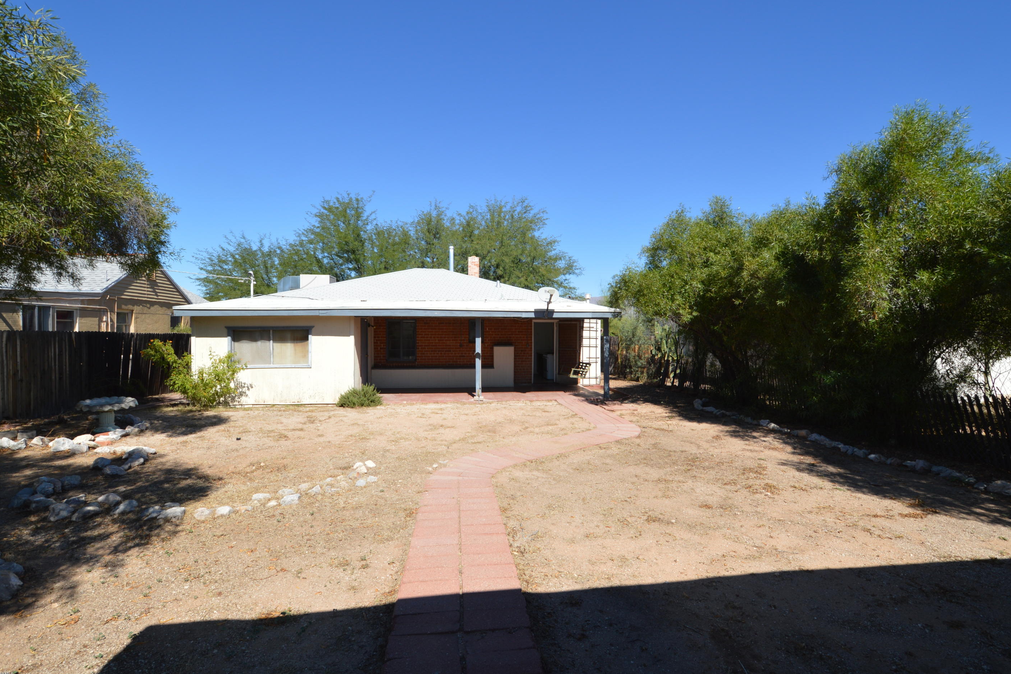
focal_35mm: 16
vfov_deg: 73.7
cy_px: 338
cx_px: 519
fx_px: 449
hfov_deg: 96.7
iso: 100
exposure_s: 1/200
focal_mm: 10
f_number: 9
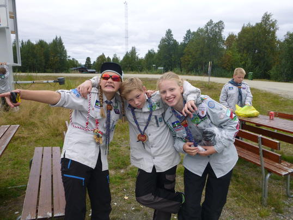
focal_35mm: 25
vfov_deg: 54.9
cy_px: 110
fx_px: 212
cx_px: 146
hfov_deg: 69.4
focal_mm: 4.5
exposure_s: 1/320
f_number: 3.9
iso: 100
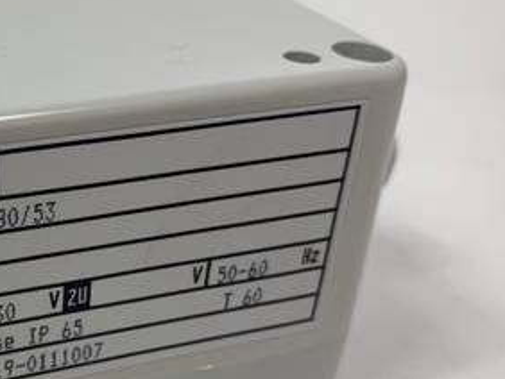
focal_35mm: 59
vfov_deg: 24.8
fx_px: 861
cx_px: 21
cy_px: 243
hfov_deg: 30.7
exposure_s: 1/100
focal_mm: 4.25
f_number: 1.8
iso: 32
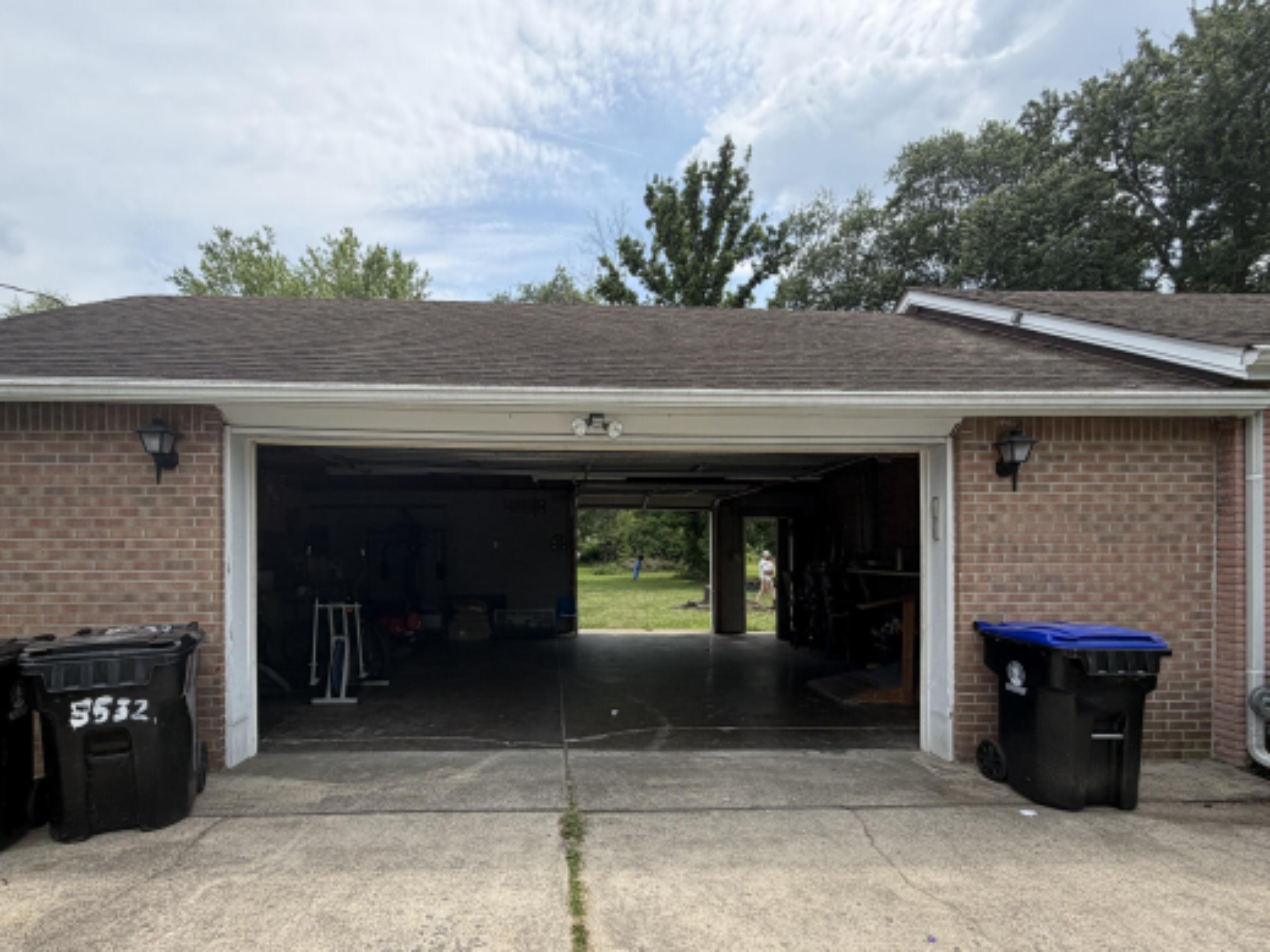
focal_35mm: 18
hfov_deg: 87.7
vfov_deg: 71.1
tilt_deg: +0.0
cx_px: 596
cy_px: 551
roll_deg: +1.7
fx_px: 660
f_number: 2.2
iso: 32
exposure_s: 1/770
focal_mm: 2.22
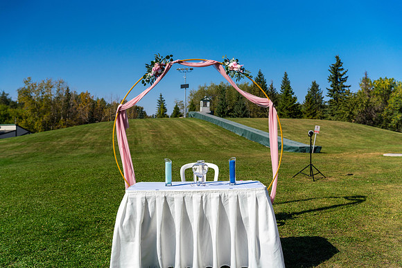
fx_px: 391
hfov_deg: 54.4
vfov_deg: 37.9
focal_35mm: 35
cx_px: 201
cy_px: 134
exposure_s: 1/5000
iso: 250
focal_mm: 35
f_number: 3.5
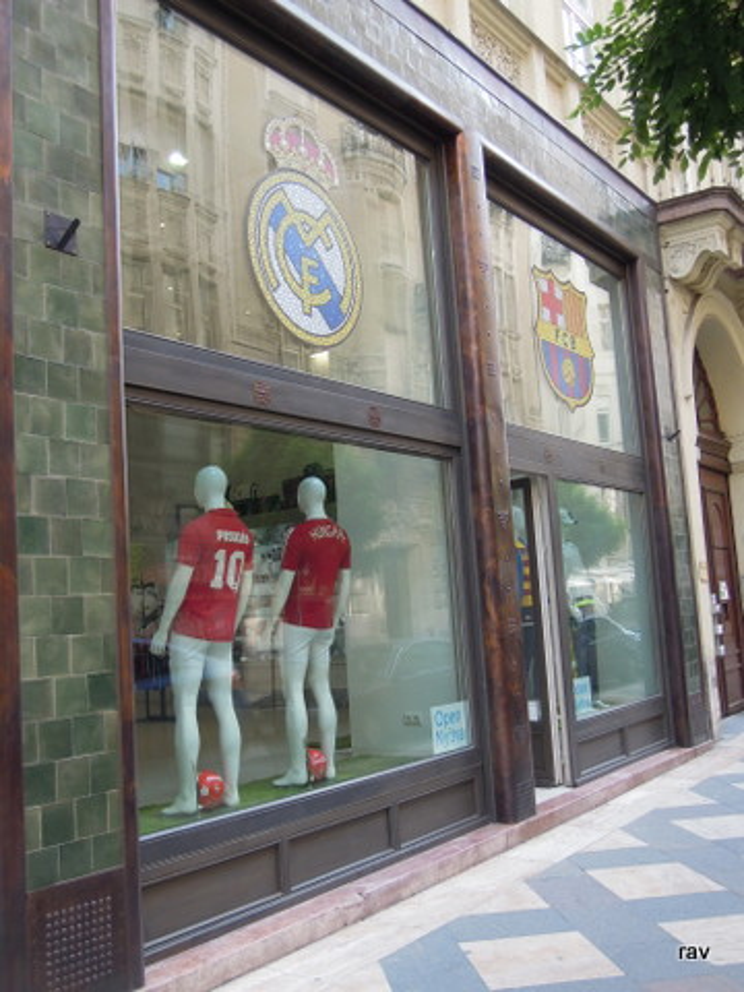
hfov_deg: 40.7
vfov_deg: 52.6
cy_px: 496
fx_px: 1003
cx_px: 372
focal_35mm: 35
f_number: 3.2
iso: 160
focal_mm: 6.3
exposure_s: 1/125
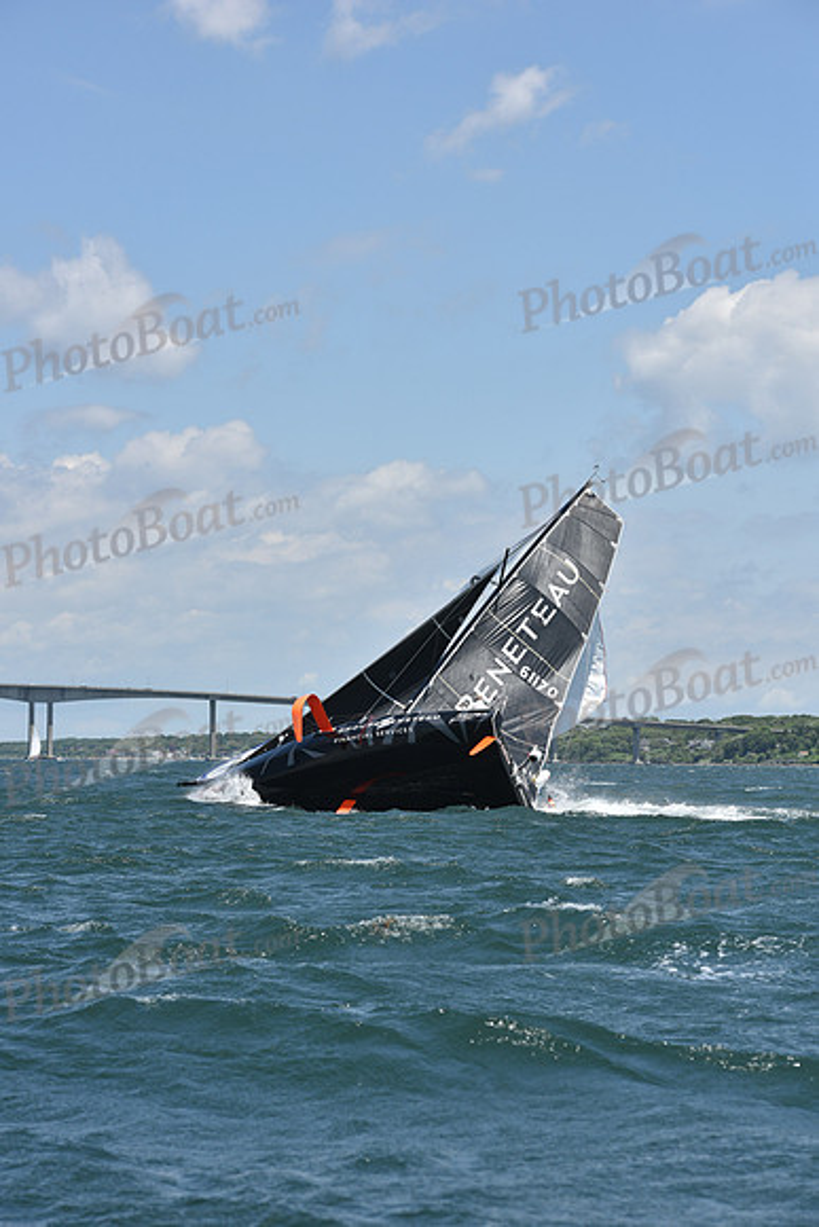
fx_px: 3342
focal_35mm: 98
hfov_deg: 14.0
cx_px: 410
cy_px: 614
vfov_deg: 20.8
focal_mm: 98
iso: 250
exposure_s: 1/1250
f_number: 7.1
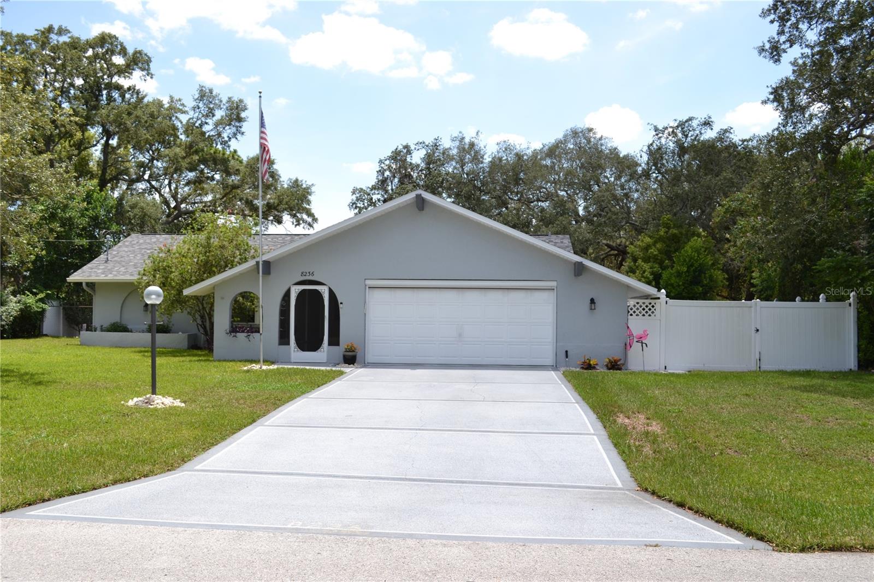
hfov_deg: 57.2
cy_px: 291
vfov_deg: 40.0
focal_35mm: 33
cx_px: 437
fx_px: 801
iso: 100
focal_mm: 22
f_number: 7.1
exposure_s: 1/200
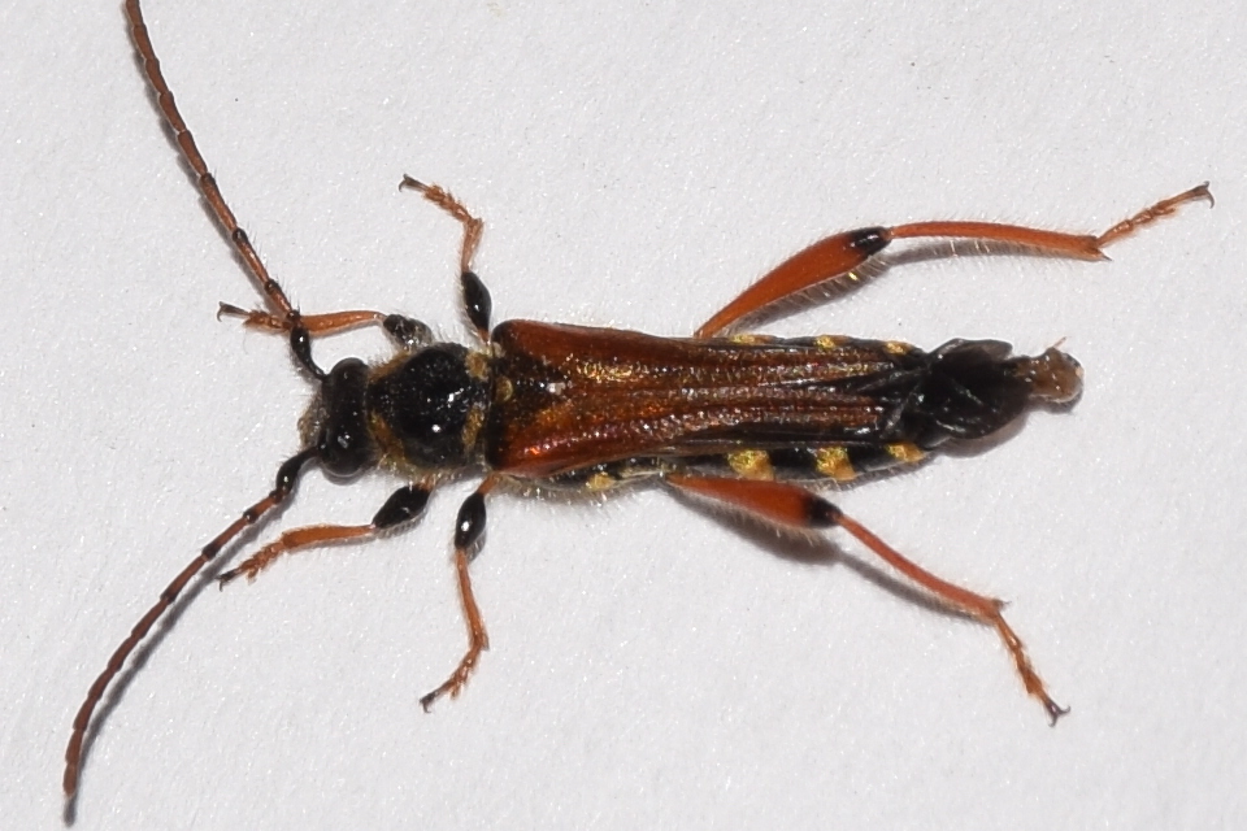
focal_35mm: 210
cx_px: 624
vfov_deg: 6.5
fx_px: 7274
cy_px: 416
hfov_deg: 9.8
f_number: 13
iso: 100
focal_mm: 140
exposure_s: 1/160
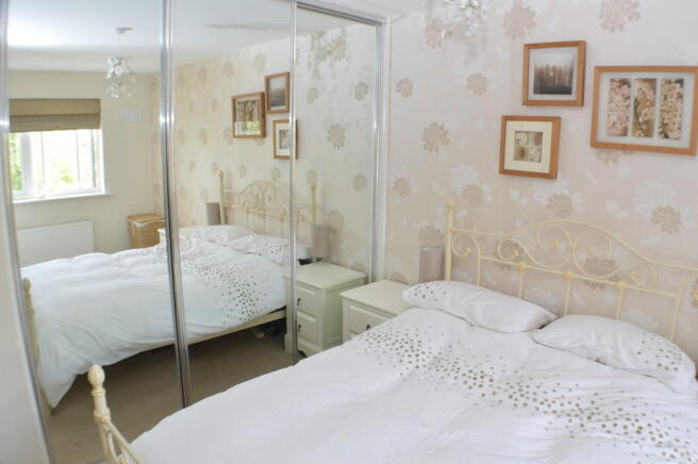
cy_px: 232
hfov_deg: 57.3
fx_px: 639
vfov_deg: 39.9
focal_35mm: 33
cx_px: 349
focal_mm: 22
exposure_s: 1/8
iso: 200
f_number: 8
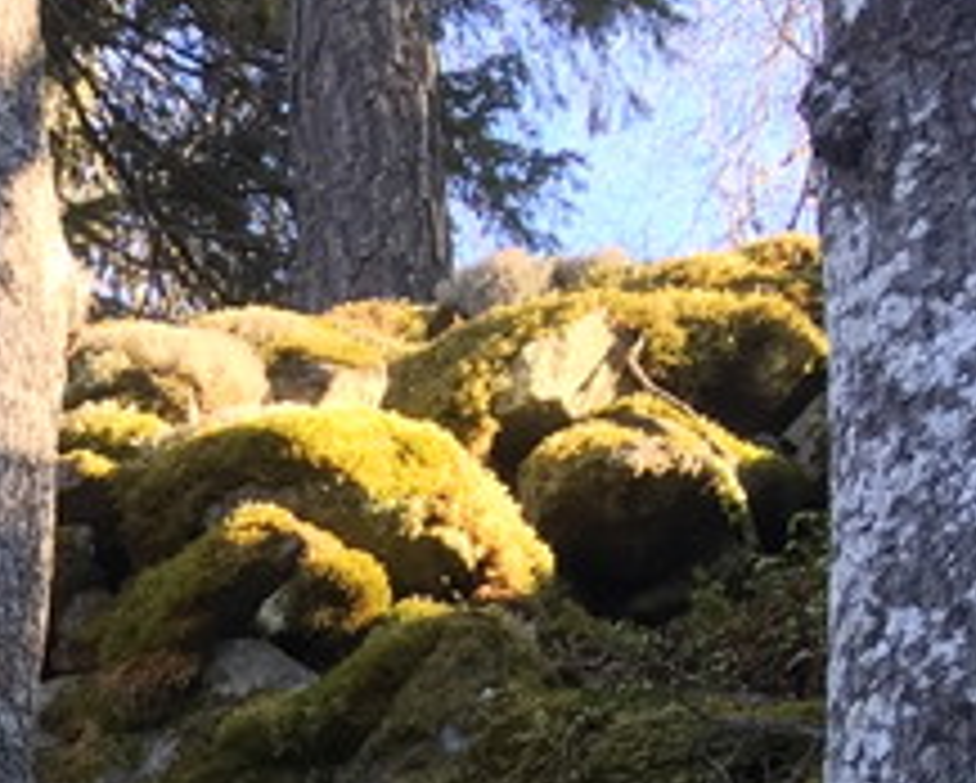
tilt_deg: +9.6
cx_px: -1034
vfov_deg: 11.3
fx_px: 3614
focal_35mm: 125
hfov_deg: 13.1
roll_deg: -1.5
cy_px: 1480
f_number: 2.2
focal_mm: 4.15
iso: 32
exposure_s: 1/108
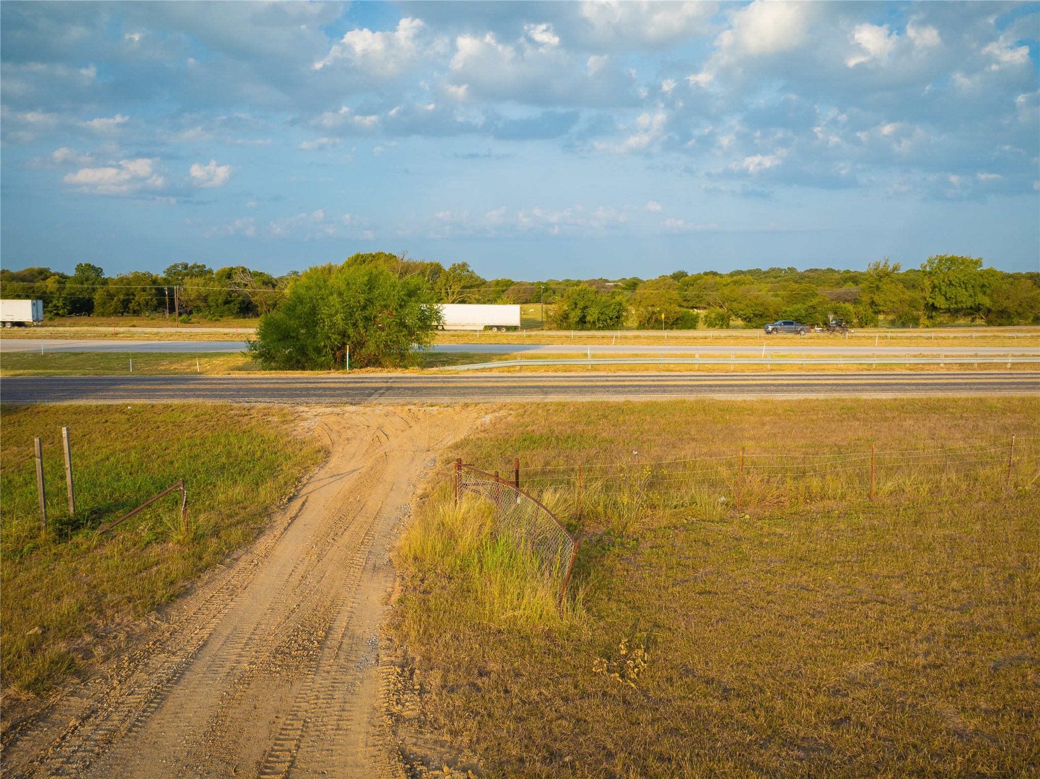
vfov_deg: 56.8
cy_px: 390
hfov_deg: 71.6
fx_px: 721
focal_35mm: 24
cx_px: 520
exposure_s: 1/240
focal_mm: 12.29
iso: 100
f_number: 2.8
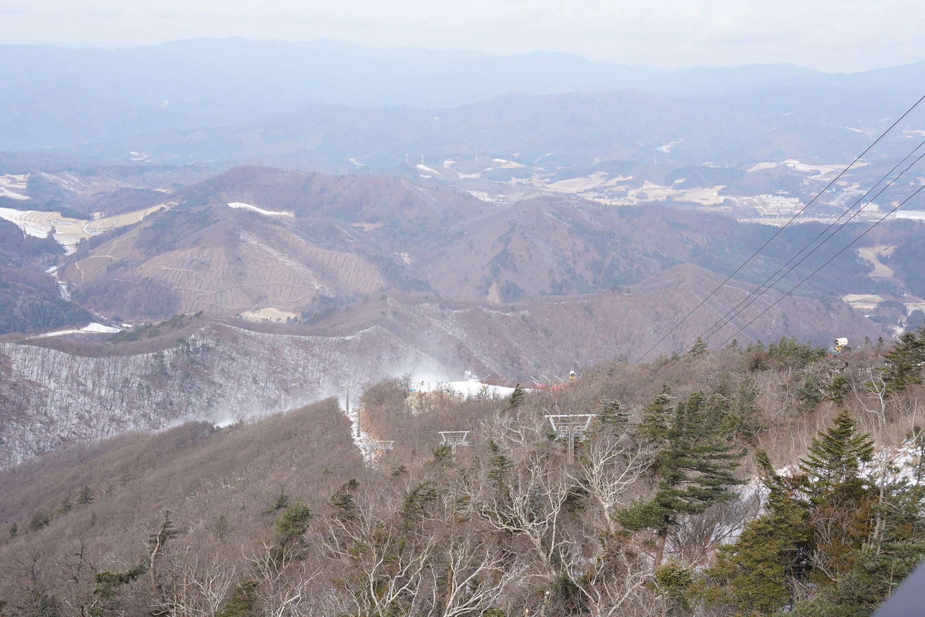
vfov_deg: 28.1
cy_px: 308
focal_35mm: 48
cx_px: 462
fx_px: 1233
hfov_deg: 41.1
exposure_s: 1/100
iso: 100
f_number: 9
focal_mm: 48
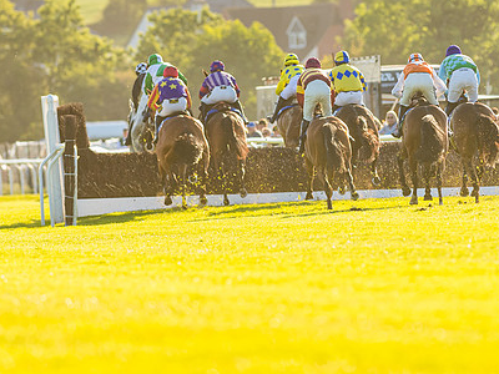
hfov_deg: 3.2
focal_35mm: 628
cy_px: 137
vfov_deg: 2.4
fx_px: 9053
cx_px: 359
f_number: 5
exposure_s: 1/800
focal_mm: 300
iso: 400
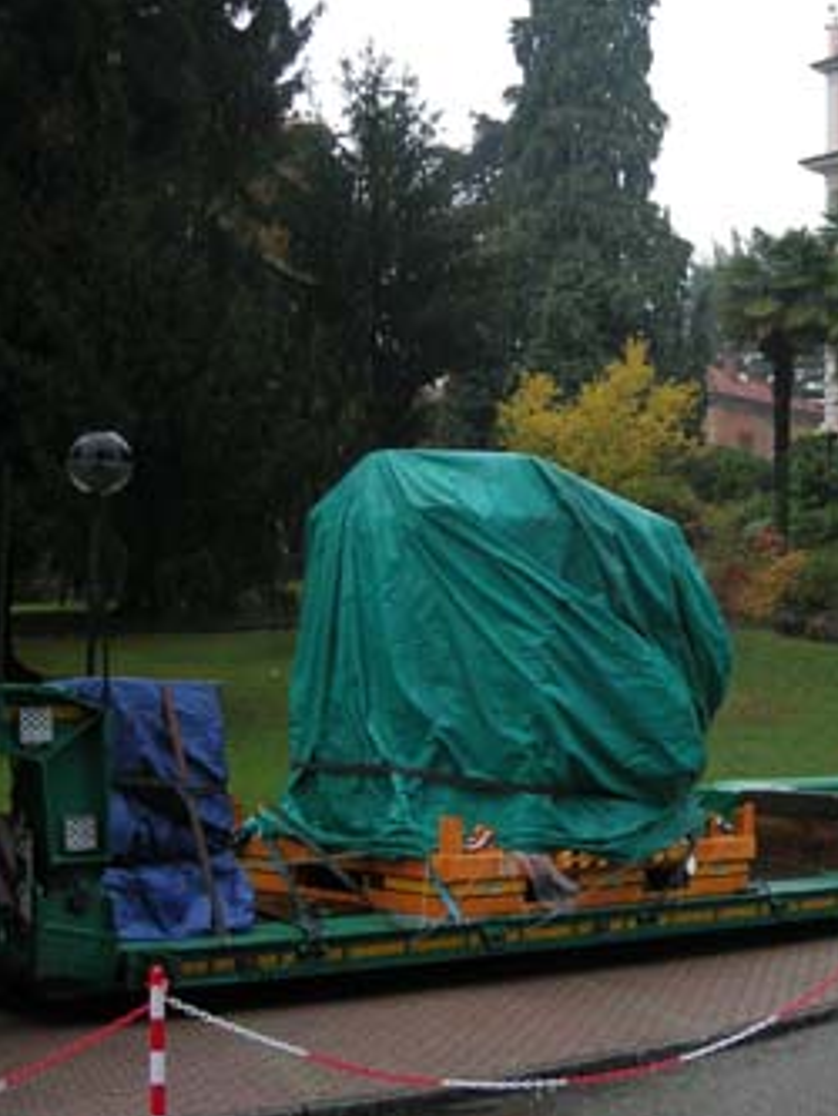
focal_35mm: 57
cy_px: 511
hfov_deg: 25.1
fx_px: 1839
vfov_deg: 33.8
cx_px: 697
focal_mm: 7.8
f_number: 2.8
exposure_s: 1/40.7
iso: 64
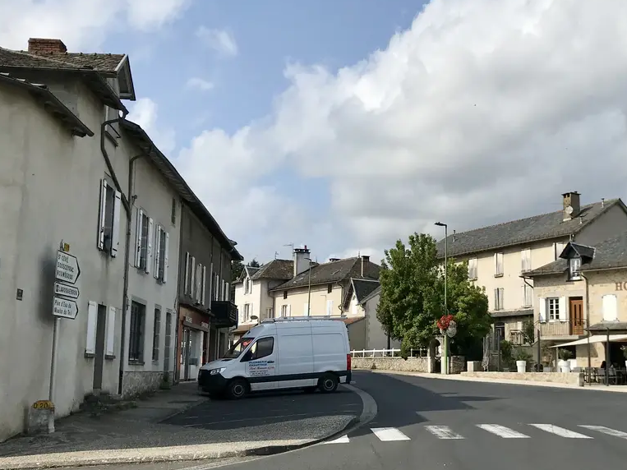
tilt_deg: +8.3
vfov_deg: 30.9
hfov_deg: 39.4
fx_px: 851
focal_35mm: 47
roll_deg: +0.3
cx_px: 465
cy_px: 251
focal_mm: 3.99
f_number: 1.8
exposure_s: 1/4367
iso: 20
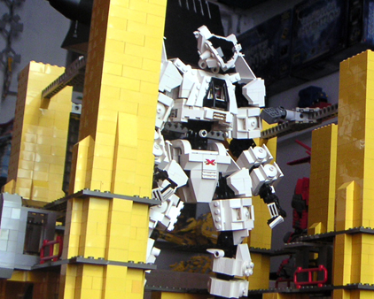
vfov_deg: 20.7
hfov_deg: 25.1
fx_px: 819
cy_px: 171
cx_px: 321
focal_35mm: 74
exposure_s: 1/45
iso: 80
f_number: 2.8
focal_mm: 6.3
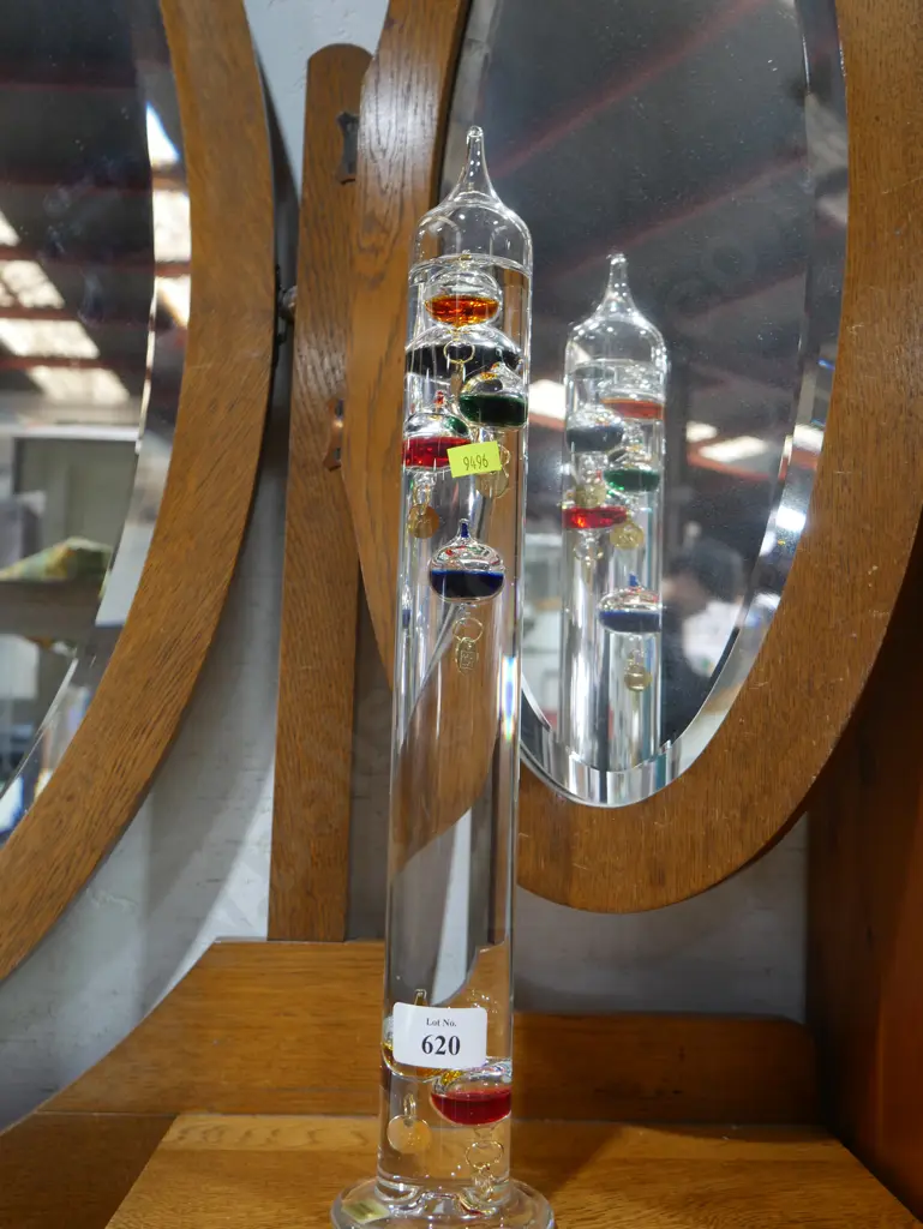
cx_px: 462
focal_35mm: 36
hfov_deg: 39.7
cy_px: 614
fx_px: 1279
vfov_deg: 51.3
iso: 400
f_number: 4
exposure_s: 1/60
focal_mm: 18
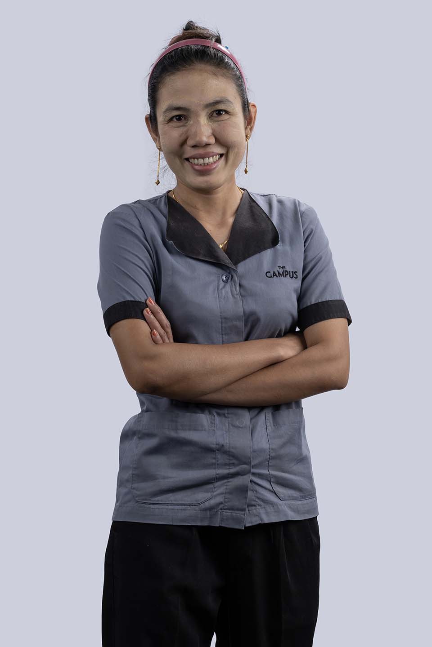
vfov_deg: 19.5
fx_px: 1890
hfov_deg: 13.0
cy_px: 324
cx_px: 216
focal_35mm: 105
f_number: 11
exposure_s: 1/200
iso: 80
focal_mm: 105
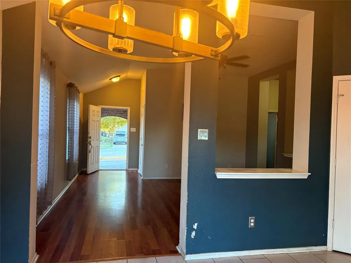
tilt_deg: +0.2
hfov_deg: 67.3
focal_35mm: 26
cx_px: 176
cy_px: 132
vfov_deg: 53.1
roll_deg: -0.9
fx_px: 264
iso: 250
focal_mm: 5.96
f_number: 1.6
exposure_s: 1/60
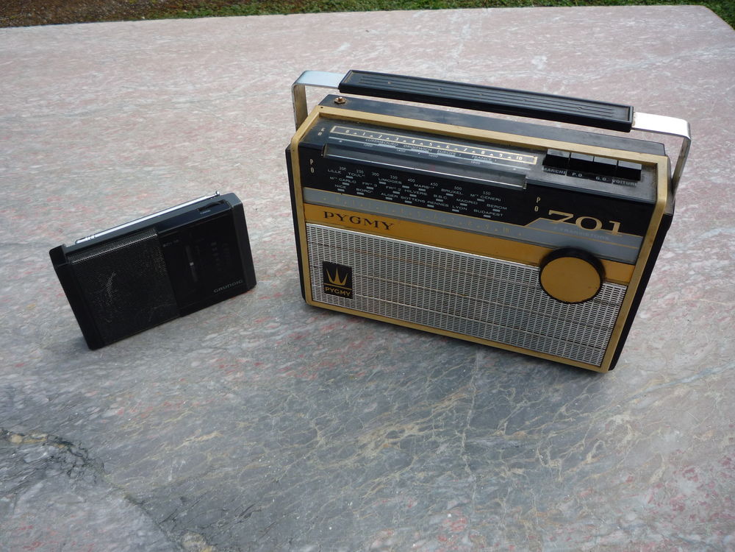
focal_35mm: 30
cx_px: 368
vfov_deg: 46.8
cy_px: 276
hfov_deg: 60.0
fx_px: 637
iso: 100
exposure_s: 1/320
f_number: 4
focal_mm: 5.2
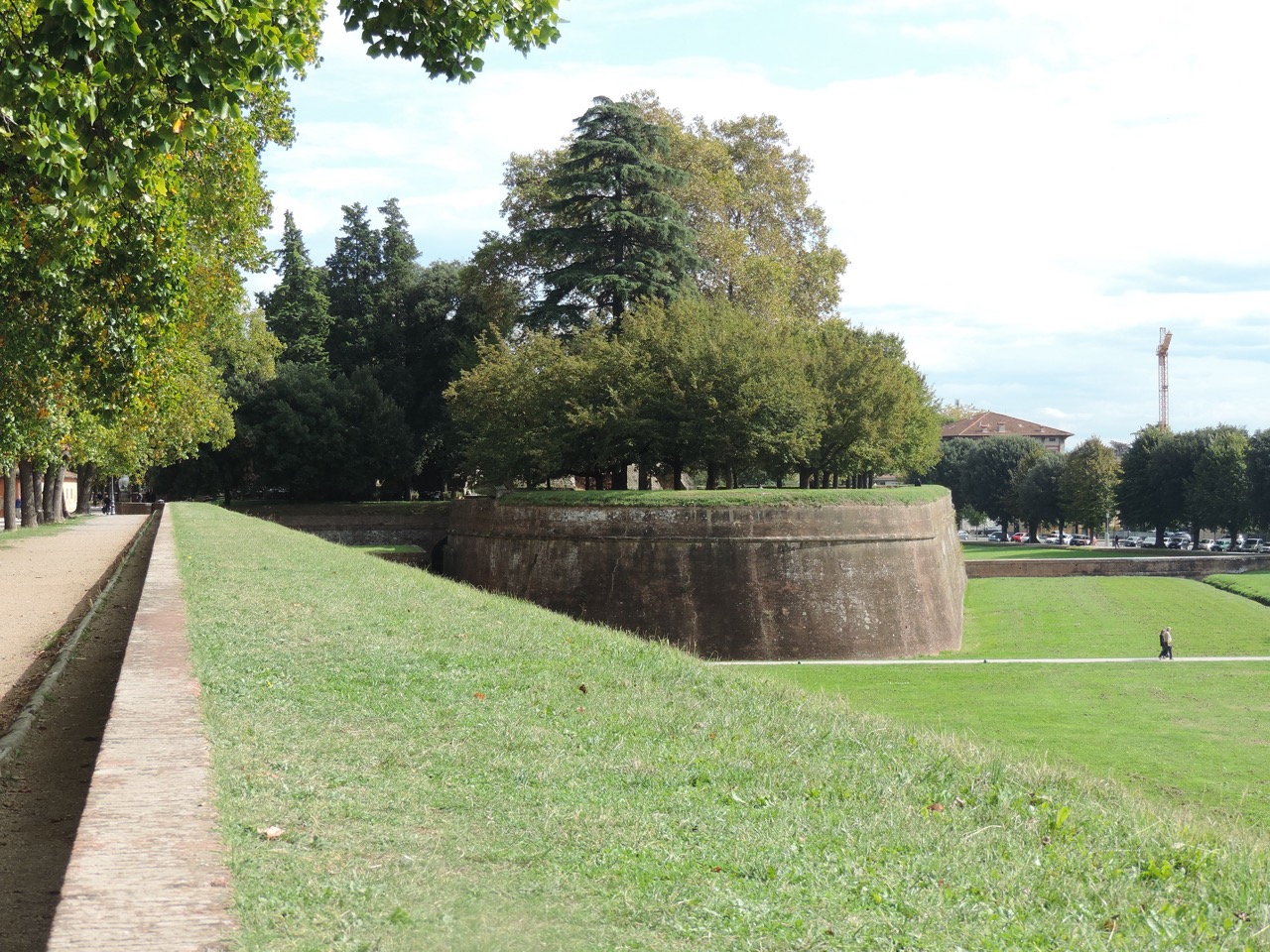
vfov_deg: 21.0
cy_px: 476
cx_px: 635
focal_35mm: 70
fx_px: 2568
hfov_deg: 27.8
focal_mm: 12.4
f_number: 3.9
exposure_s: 1/320
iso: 80
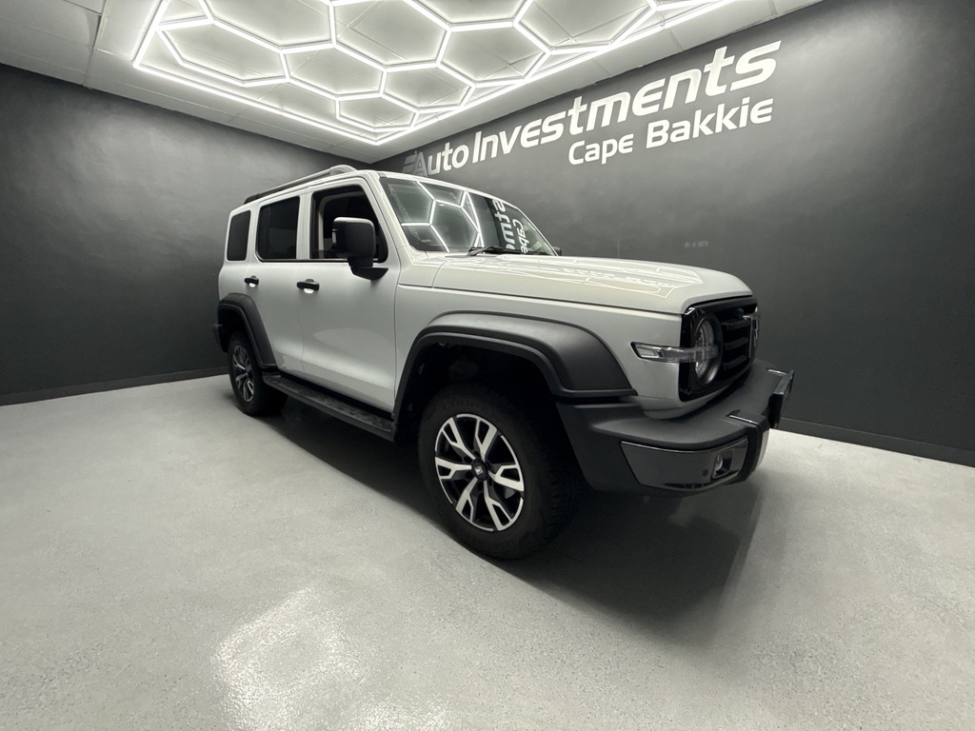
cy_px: 366
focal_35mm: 14
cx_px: 488
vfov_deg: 85.7
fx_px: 394
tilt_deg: -10.7
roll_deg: -0.4
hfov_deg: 102.1
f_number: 2.2
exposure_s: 1/100
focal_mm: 2.22
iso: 250
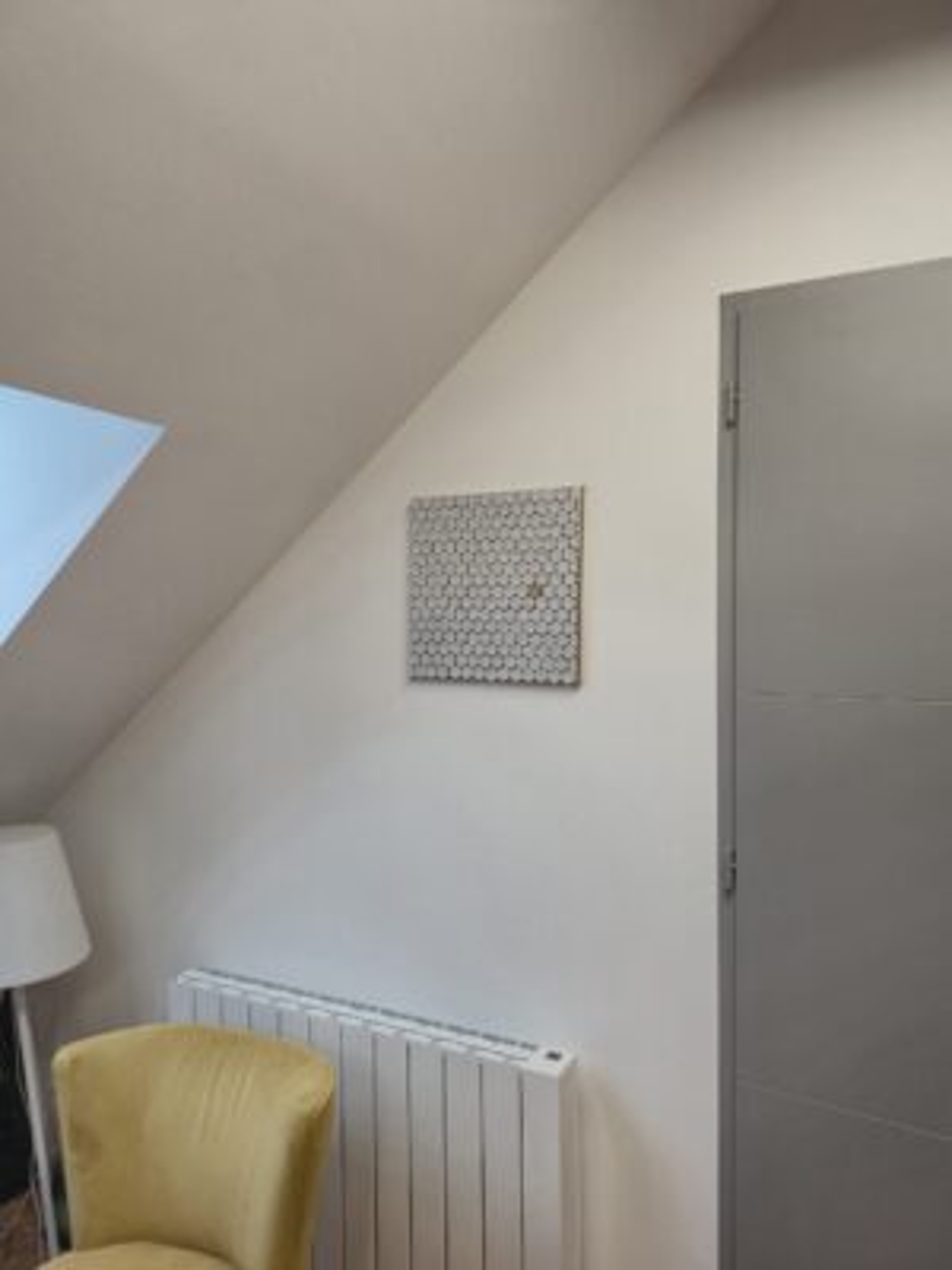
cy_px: 635
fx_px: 843
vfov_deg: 73.9
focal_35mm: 23
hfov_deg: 58.9
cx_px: 476
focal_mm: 5.4
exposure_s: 1/50.3
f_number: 1.8
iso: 32
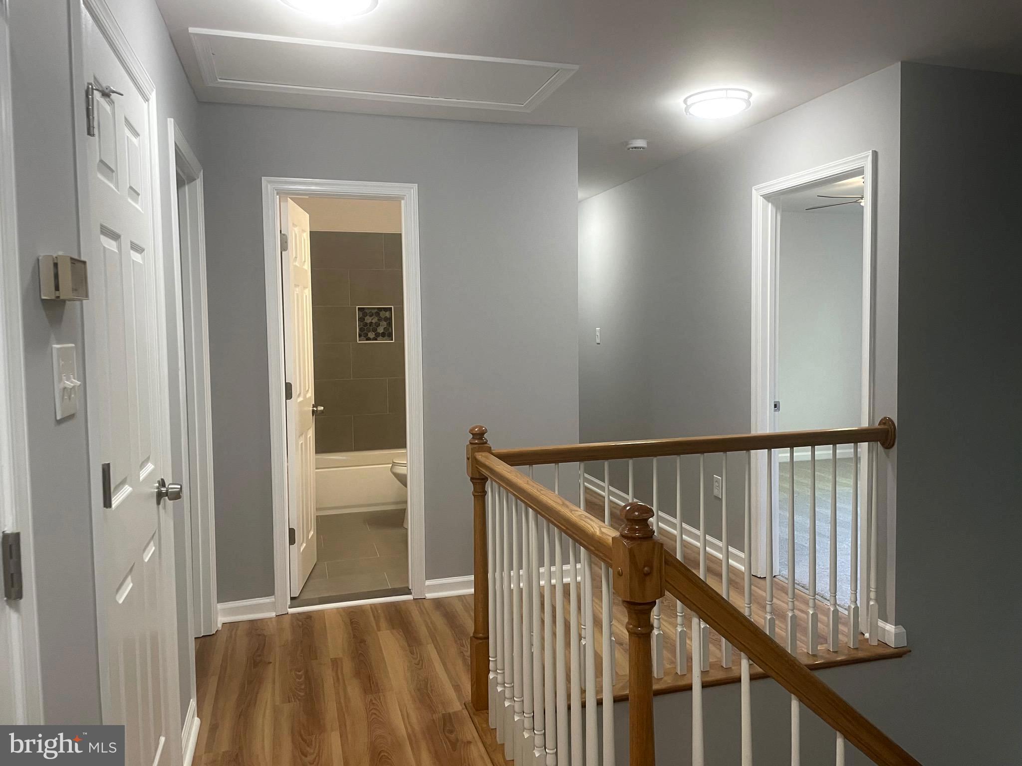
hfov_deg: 67.3
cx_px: 511
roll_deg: +1.6
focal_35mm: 26
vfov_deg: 53.1
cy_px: 383
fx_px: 768
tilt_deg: -3.3
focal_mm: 4.2
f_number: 1.6
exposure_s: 1/60
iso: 80
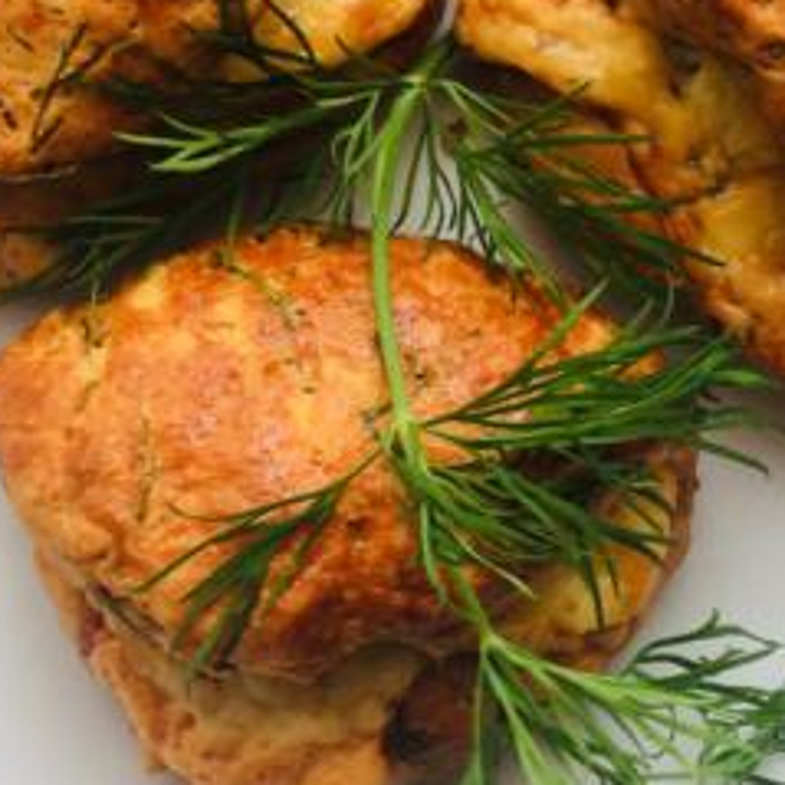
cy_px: 92
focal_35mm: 74
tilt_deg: -80.4
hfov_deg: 23.4
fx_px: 1899
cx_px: 404
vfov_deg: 22.8
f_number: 2.2
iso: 50
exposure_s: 1/50
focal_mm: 4.15
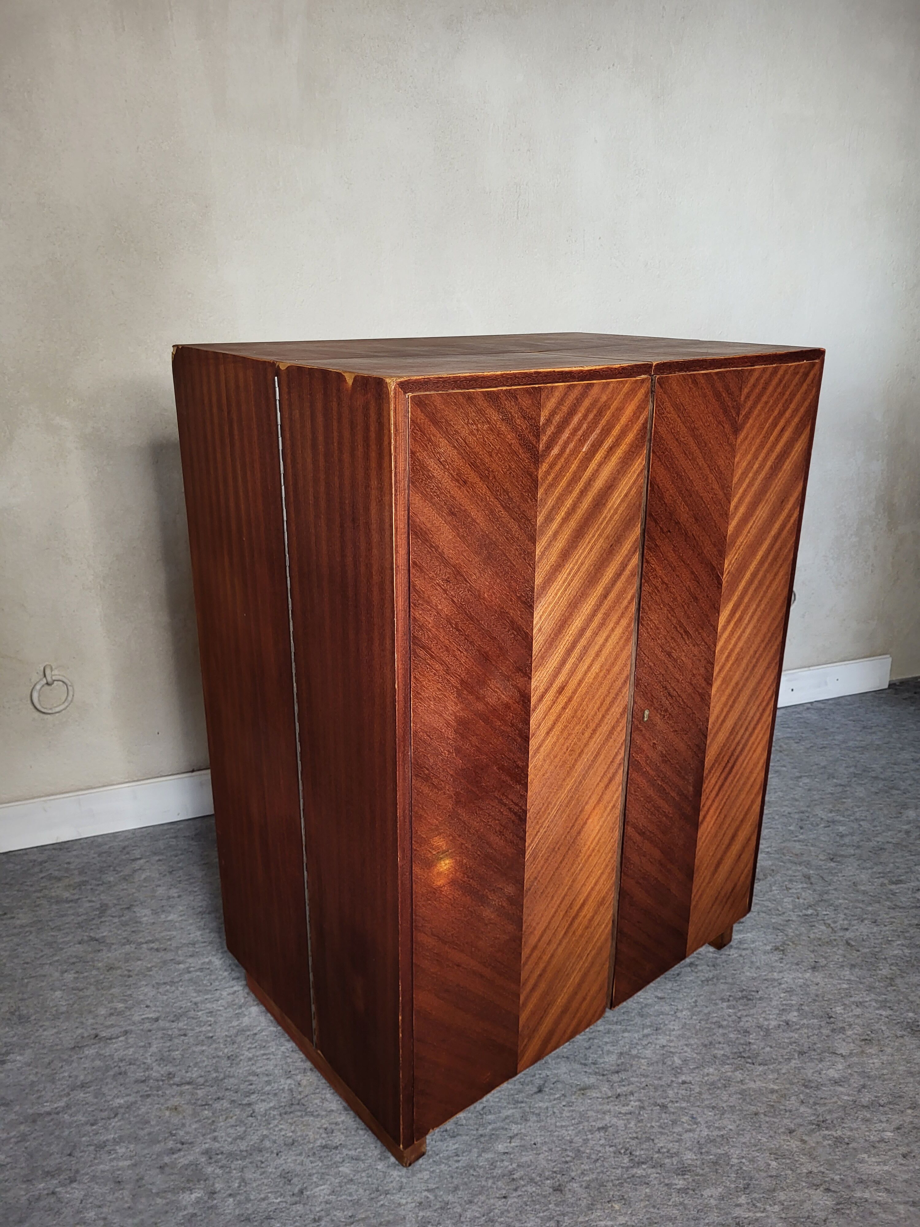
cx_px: 460
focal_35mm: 26
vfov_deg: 67.3
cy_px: 614
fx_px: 921
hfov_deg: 53.1
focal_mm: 5.4
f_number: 1.8
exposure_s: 1/40
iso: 200
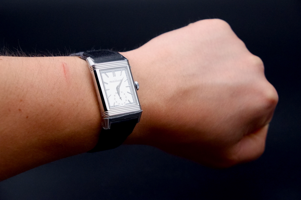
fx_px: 652
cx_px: 150
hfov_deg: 26.0
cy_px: 100
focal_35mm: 78
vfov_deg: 17.5
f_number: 6.4
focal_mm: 52.7
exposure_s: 1/4000
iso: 5000
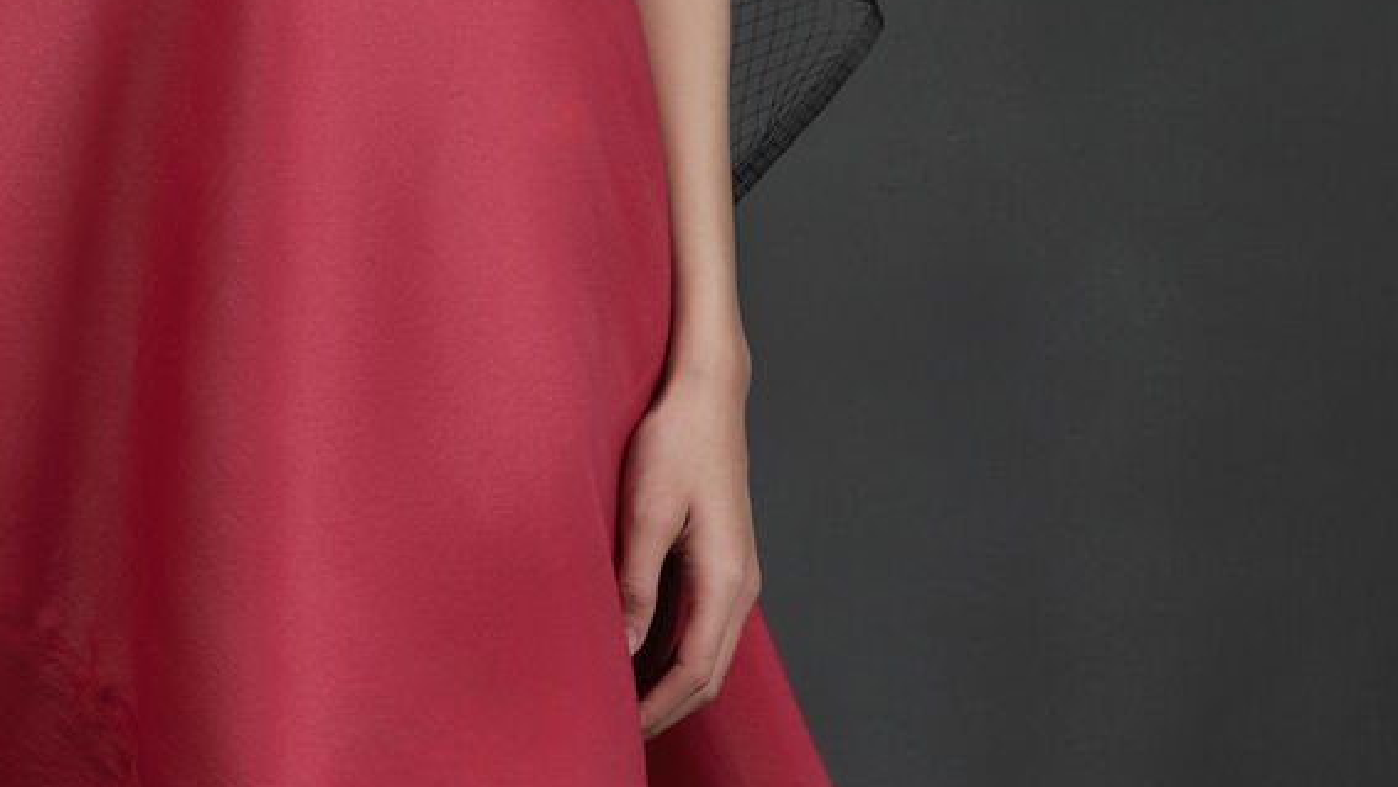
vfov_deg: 6.2
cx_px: 173
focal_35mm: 196
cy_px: 419
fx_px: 7266
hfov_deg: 10.9
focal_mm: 64.1
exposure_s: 1/125
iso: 320
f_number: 9
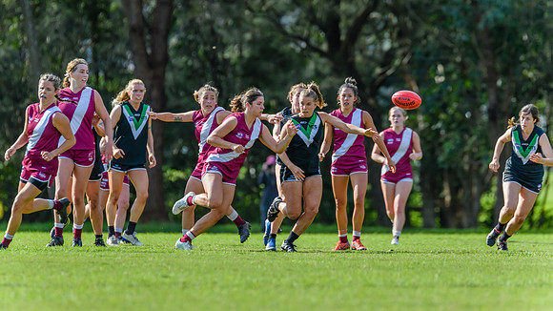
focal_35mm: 440
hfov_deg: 4.9
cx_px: 276
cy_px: 142
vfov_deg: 2.8
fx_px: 6450
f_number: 5.6
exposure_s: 1/1250
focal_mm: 420
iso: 800
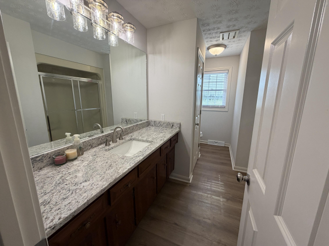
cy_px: 123
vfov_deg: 85.7
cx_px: 164
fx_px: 133
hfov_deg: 102.1
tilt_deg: -11.0
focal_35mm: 14
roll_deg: +0.0
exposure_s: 1/120
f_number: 2.2
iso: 125
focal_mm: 2.22
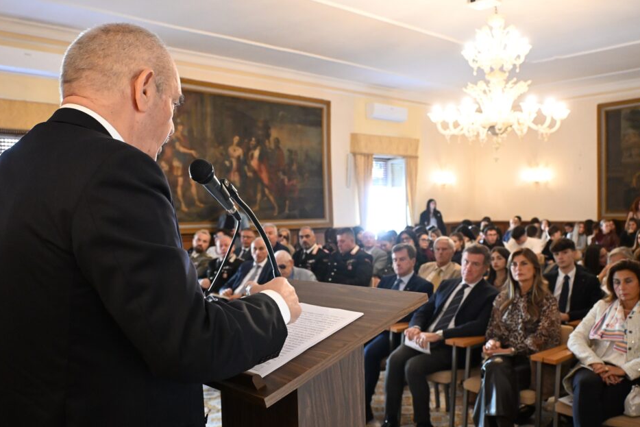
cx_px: 332
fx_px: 614
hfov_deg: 55.0
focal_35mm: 35
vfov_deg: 38.3
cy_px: 233
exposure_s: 1/125
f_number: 4
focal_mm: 21
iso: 3200
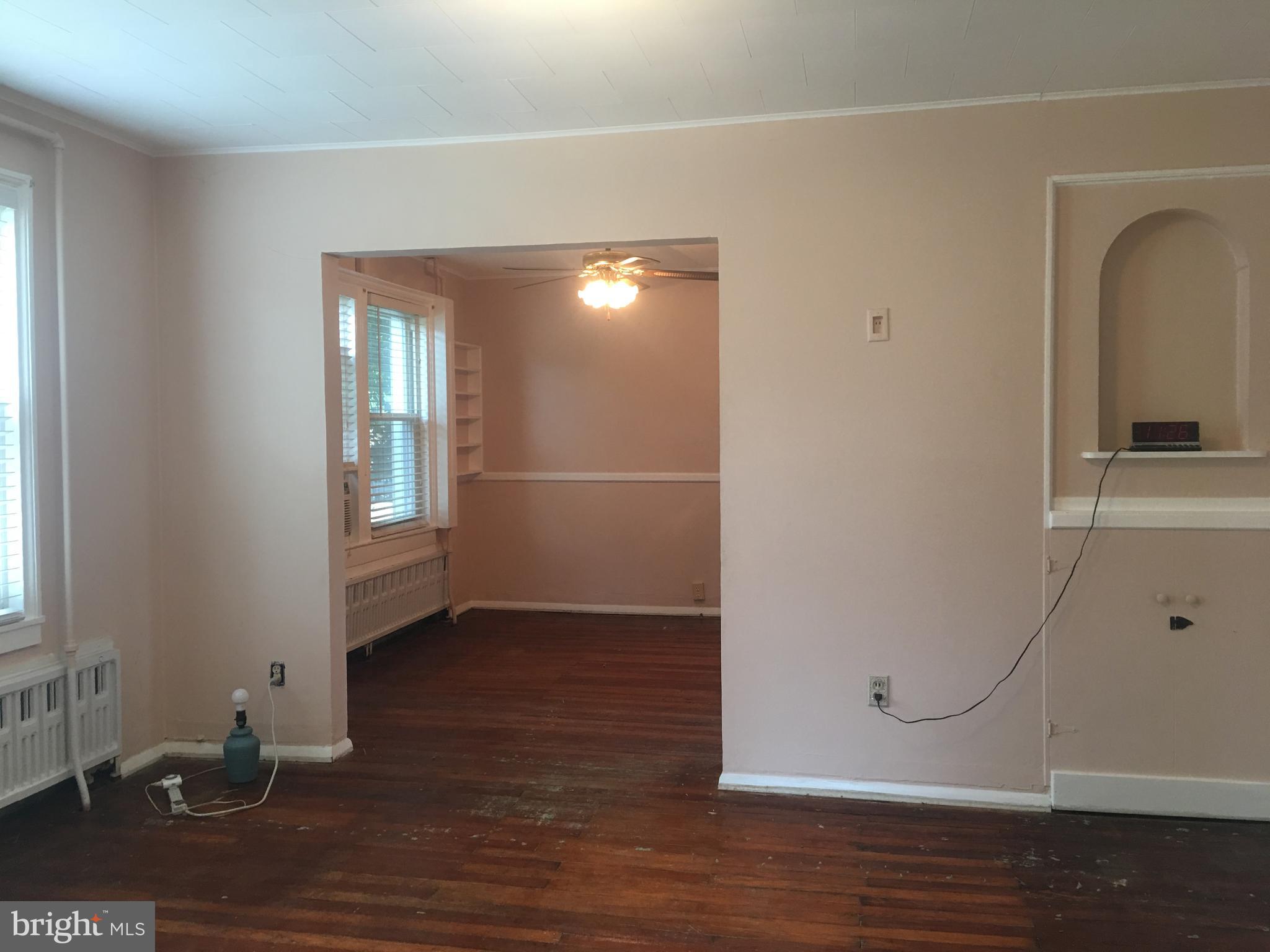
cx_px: 635
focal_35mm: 29
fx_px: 1064
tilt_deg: -1.1
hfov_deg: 61.7
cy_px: 476
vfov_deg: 48.2
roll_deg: +0.5
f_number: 2.2
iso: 40
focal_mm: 4.15
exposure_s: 1/15
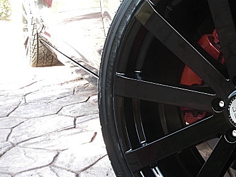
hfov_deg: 30.2
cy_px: 100
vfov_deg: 23.6
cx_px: 200
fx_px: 423
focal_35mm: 62
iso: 100
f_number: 2.8
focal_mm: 6.3
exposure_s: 1/60
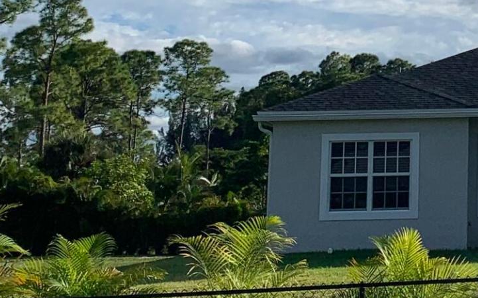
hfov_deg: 17.8
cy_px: -91
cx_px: 610
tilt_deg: +12.1
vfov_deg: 11.6
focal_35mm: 110
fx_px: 1433
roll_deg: +1.2
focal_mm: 4.25
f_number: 1.8
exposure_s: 1/4673
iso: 25
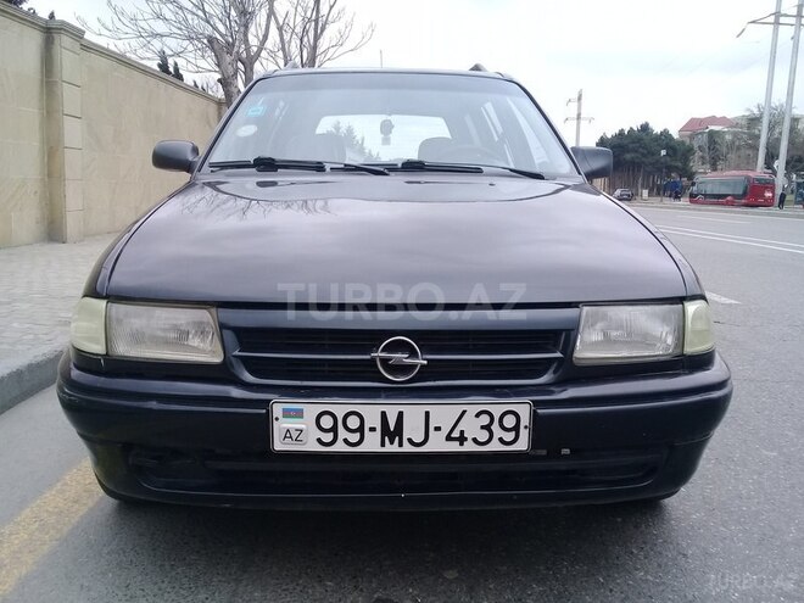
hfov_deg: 58.4
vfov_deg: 45.4
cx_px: 402
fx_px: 720
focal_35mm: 31
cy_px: 302
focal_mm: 3.3
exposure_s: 1/245
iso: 50
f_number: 2.2
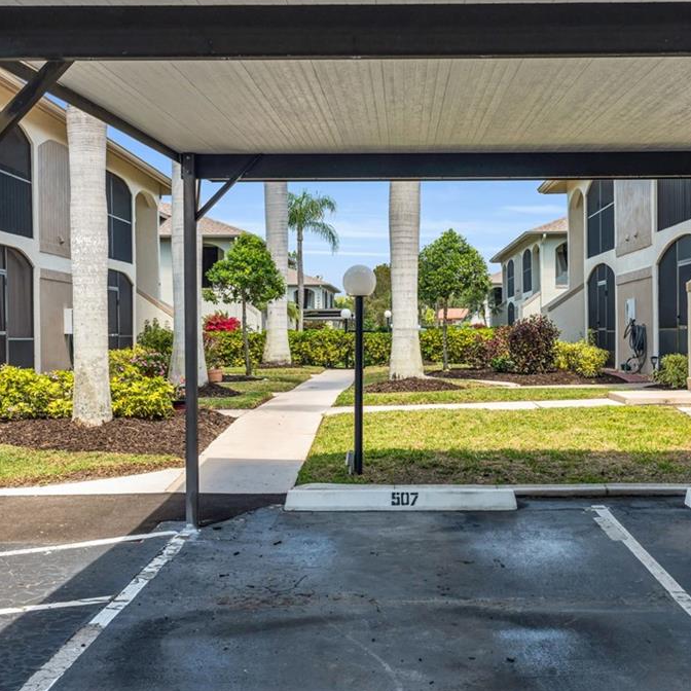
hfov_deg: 38.2
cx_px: 410
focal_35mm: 44
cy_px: 347
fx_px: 994
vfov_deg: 38.3
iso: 200
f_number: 9
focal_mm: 34
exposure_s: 1/160
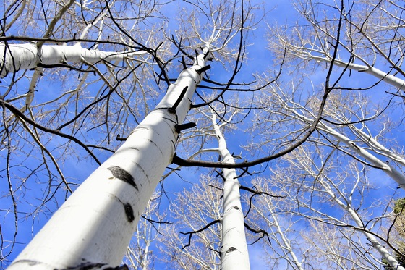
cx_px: 202
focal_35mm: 27
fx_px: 304
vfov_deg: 47.9
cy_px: 135
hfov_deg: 67.4
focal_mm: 18
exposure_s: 1/250
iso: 100
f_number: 7.1
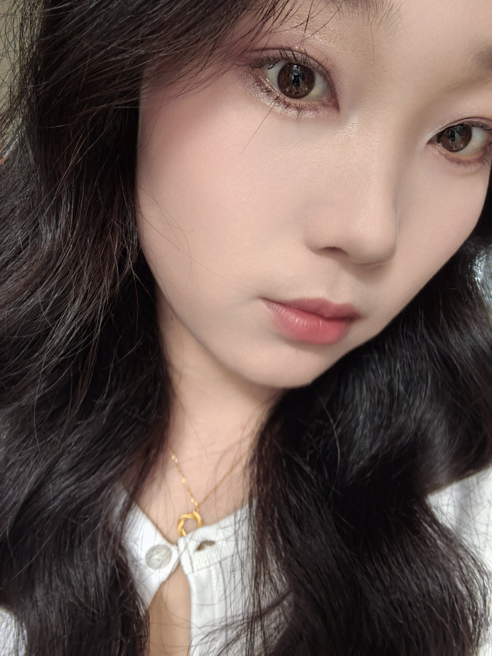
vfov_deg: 65.3
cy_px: 328
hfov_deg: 51.4
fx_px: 512
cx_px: 246
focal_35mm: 27
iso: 500
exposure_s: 1/33.3
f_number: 2.4
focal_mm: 2.7
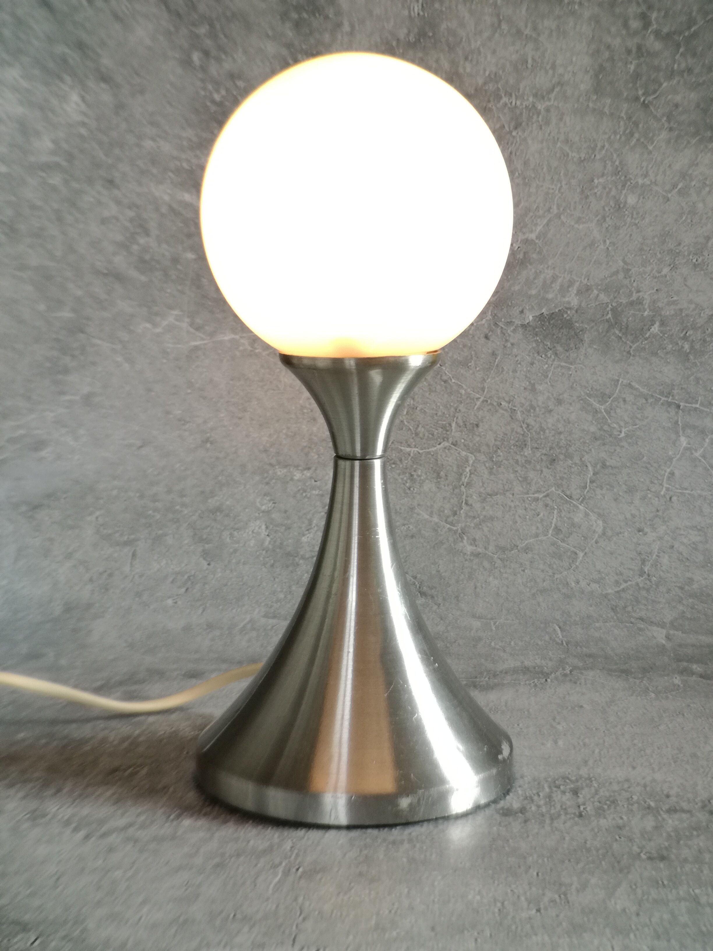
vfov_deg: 55.4
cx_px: 356
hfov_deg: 42.9
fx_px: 906
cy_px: 476
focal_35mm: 33
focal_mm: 3.79
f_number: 2
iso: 64
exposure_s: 1/50
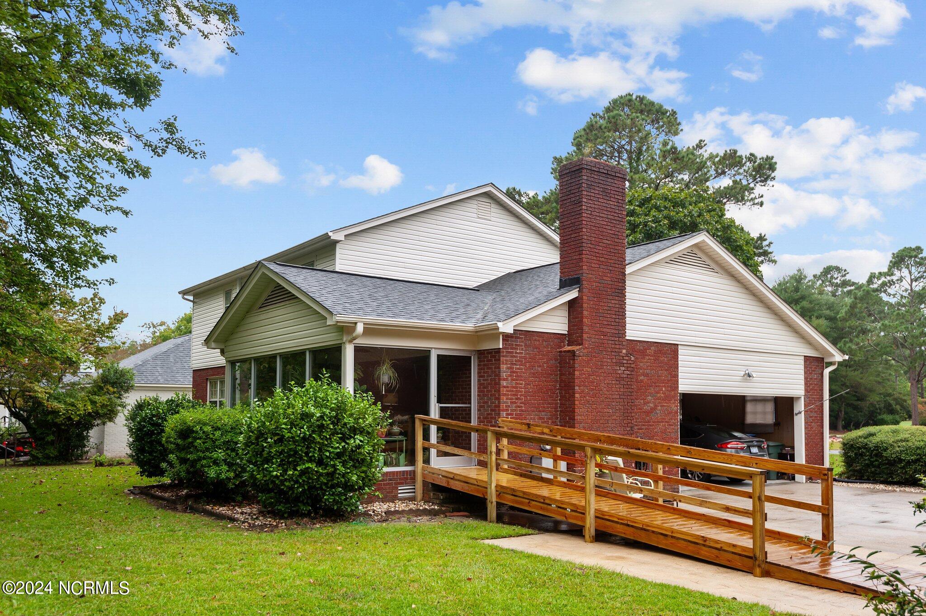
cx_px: 463
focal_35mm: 29
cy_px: 308
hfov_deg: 63.7
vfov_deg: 44.9
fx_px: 745
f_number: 5
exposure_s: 1/100
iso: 400
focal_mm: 29
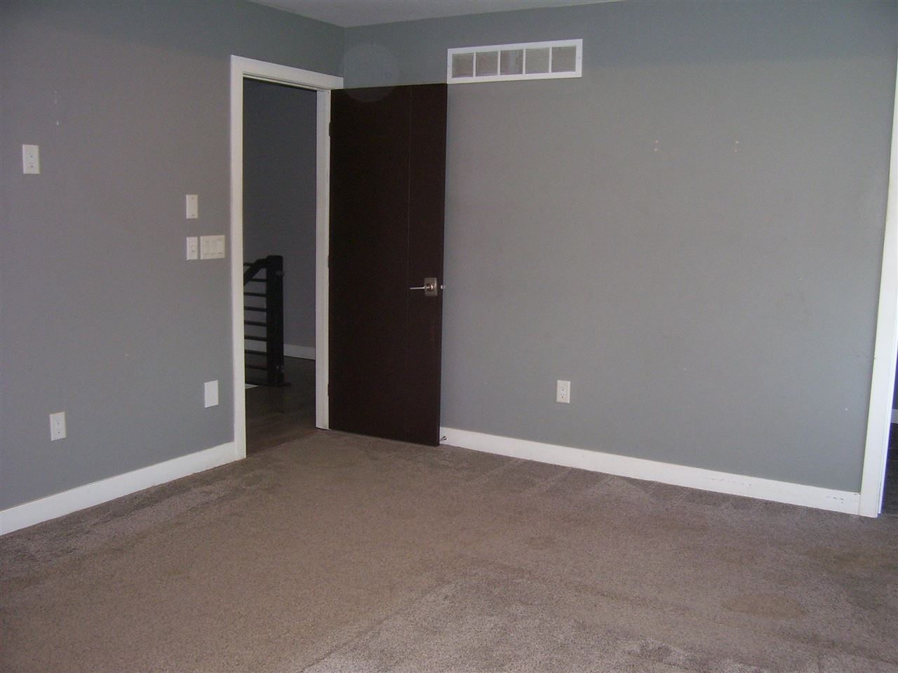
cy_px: 336
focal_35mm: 34
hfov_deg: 54.0
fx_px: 882
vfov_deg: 41.8
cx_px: 449
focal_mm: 5.6
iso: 125
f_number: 2.7
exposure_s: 1/60
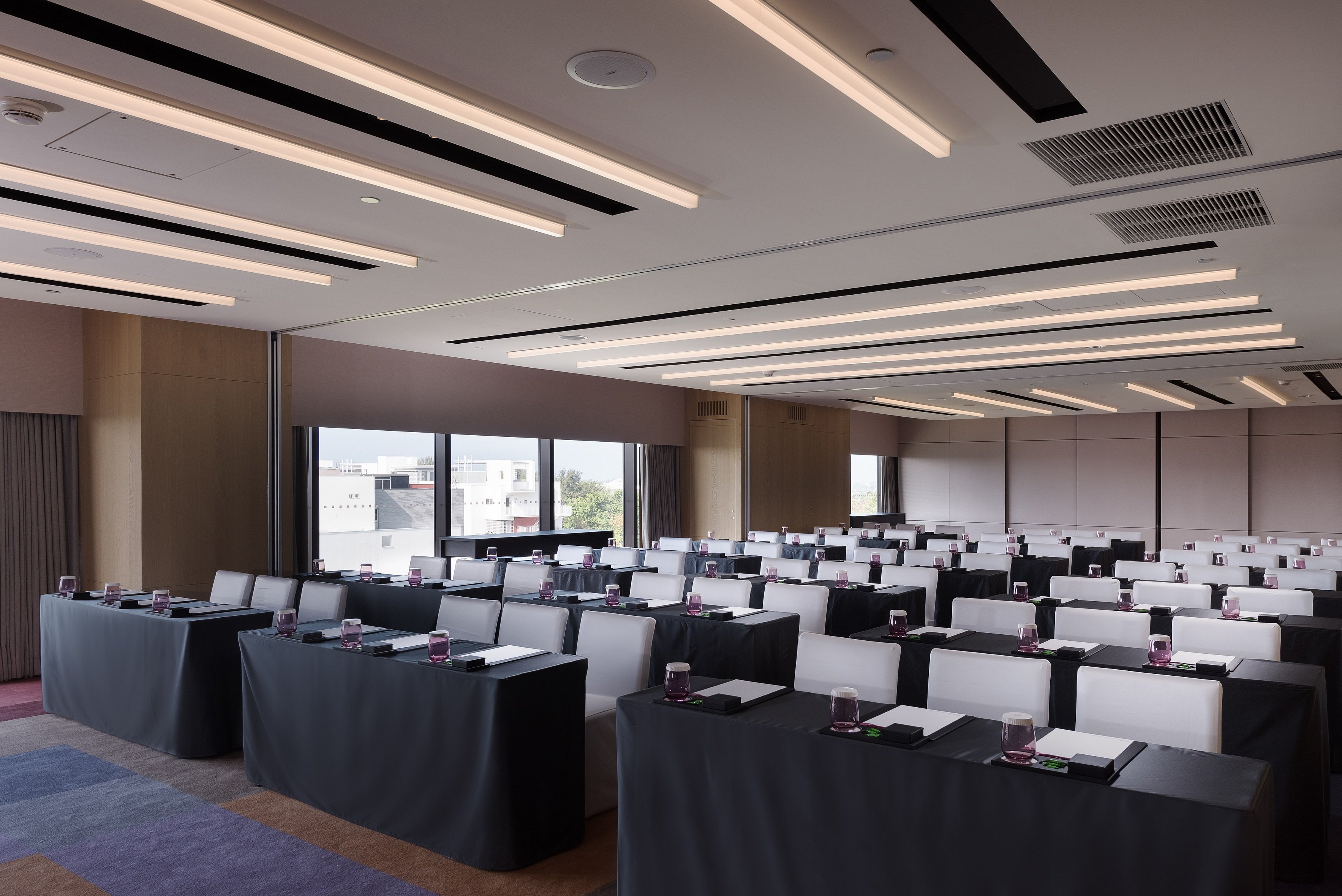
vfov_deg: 53.2
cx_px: 671
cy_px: 448
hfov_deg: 73.7
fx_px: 895
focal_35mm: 24
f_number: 8
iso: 400
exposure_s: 1/200
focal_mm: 24
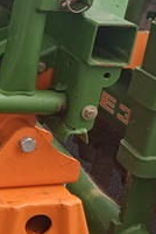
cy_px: 34
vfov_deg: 23.9
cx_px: -189
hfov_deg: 13.3
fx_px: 538
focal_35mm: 83
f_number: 1.8
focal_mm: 4.65
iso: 50
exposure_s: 1/181
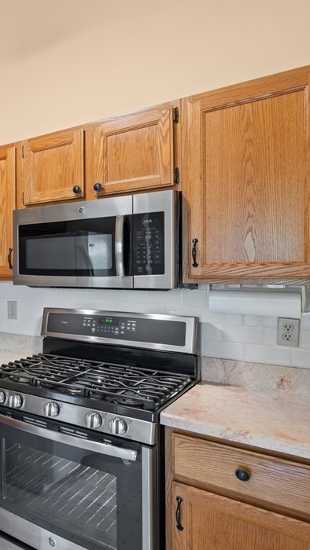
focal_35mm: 26
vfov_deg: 71.9
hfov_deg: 34.8
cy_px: 281
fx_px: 380
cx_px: -66
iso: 250
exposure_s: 1/1.25
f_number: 8
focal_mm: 16
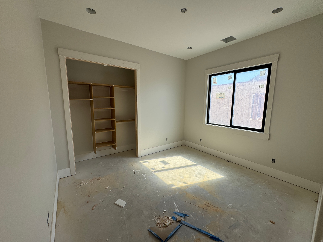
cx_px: 162
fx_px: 131
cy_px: 121
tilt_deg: -7.3
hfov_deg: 102.1
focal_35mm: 14
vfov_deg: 85.7
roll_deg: -0.4
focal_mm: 2.22
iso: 40
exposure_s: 1/397
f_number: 2.2
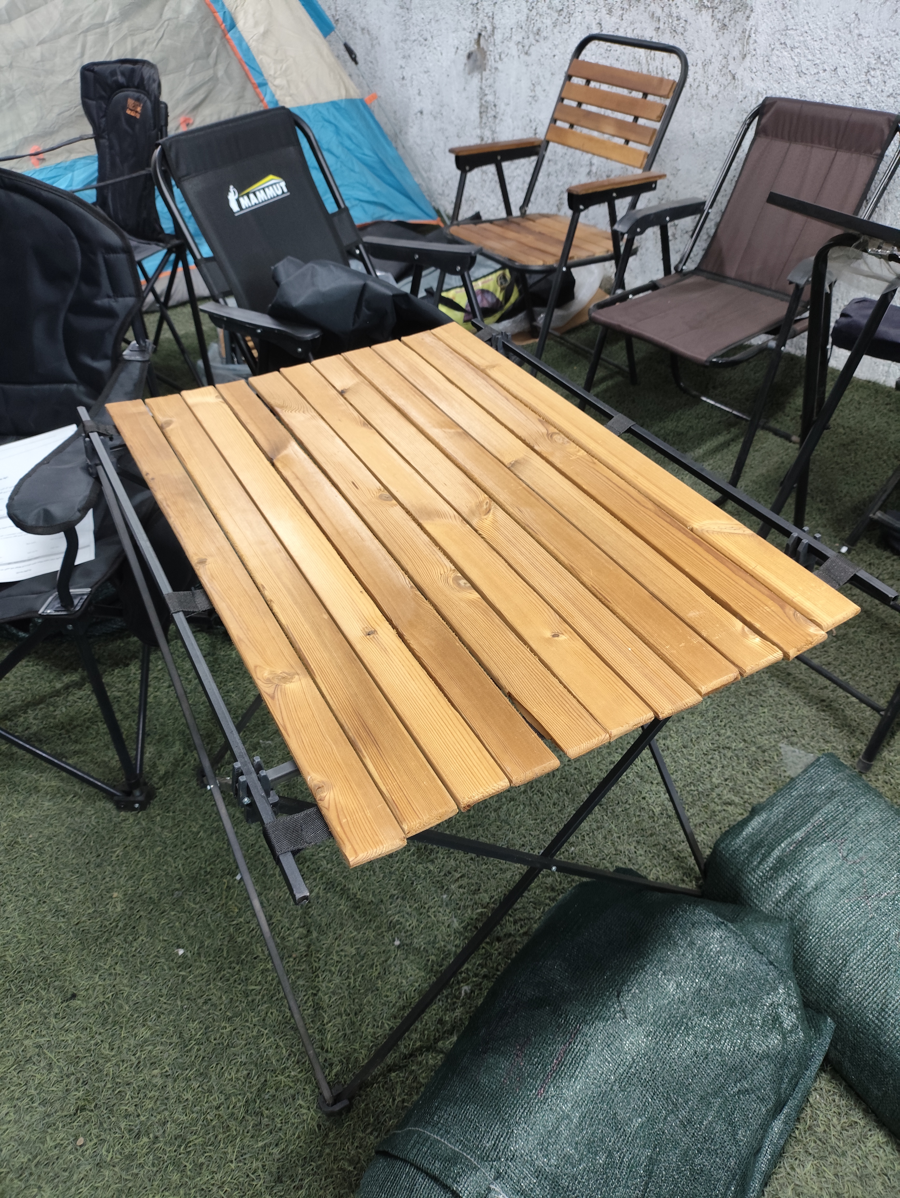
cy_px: 599
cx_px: 450
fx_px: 866
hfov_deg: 54.9
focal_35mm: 25
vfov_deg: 69.4
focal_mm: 4.71
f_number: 1.79
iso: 500
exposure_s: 1/33.3
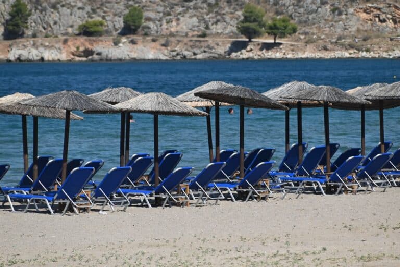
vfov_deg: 4.6
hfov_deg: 6.9
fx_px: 3333
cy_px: 134
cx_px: 200
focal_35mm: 300
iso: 640
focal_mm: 200
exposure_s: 1/3200
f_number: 8
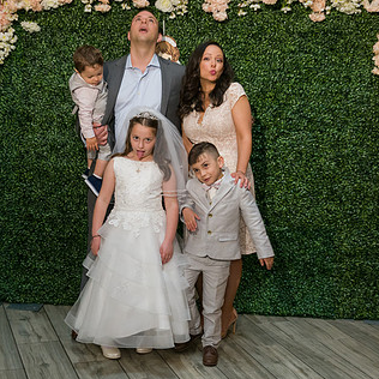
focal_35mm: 53
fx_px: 657
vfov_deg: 32.2
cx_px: 152
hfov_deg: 32.1
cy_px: 164
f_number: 5.6
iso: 1600
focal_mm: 34
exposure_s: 1/125
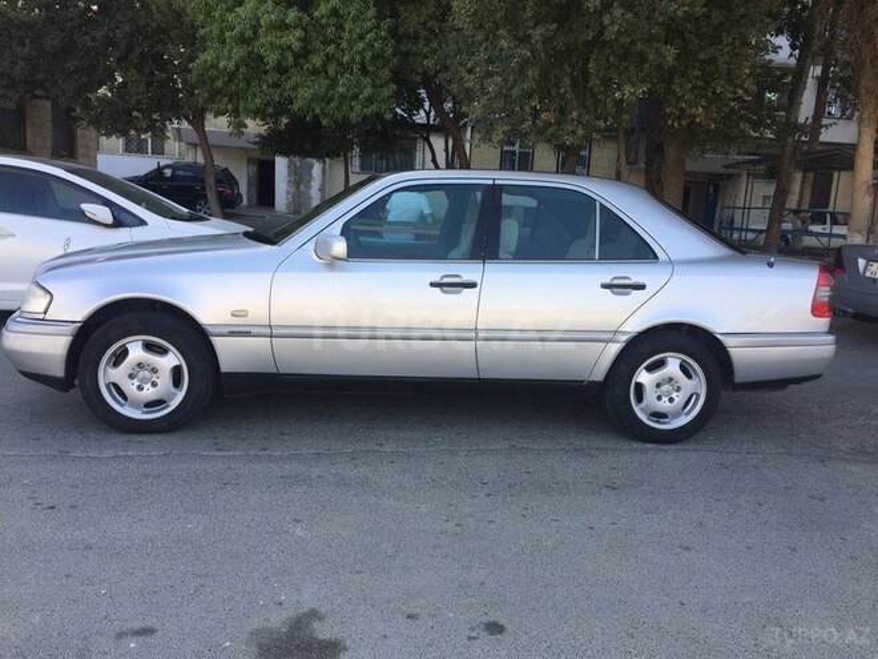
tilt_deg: -9.8
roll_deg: -3.4
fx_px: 736
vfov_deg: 48.2
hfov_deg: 61.7
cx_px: 439
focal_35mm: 29
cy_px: 330
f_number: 2.2
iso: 32
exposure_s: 1/648
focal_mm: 4.15
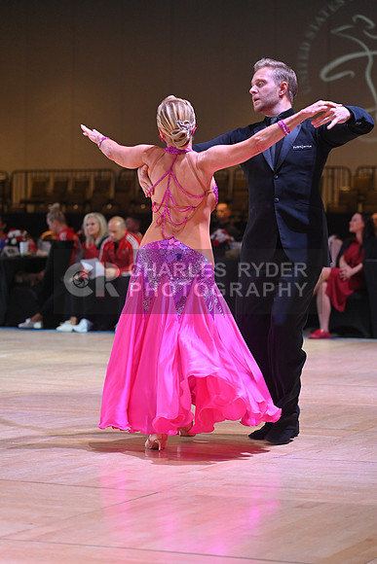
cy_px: 282
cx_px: 188
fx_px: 1758
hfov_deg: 12.2
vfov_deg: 18.3
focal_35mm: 112
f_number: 4
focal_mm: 112
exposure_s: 1/250
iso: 2000
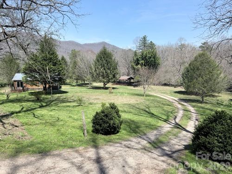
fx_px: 161
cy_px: 87
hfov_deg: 71.6
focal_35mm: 24
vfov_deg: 56.8
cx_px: 116
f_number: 1.78
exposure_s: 1/3279
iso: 80
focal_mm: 6.76
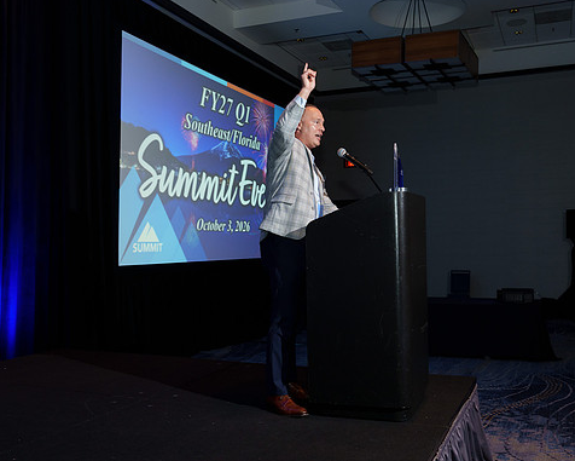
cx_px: 319
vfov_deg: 41.2
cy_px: 229
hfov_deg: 50.2
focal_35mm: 36
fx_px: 613
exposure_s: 1/80
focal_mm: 31
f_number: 5
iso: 1000
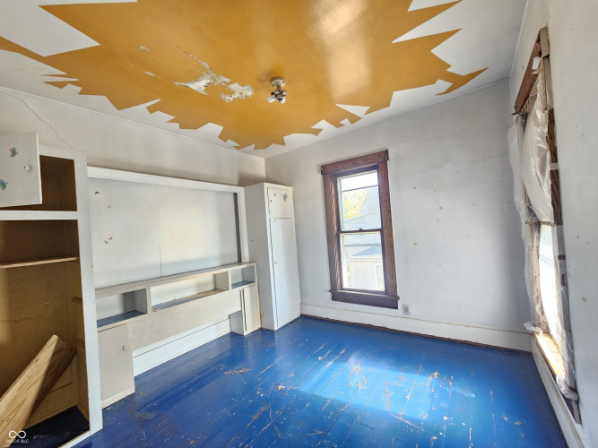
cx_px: 299
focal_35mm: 13
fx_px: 225
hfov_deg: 106.2
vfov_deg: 89.9
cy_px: 224
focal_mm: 2.2
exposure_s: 1/77
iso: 320
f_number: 2.2
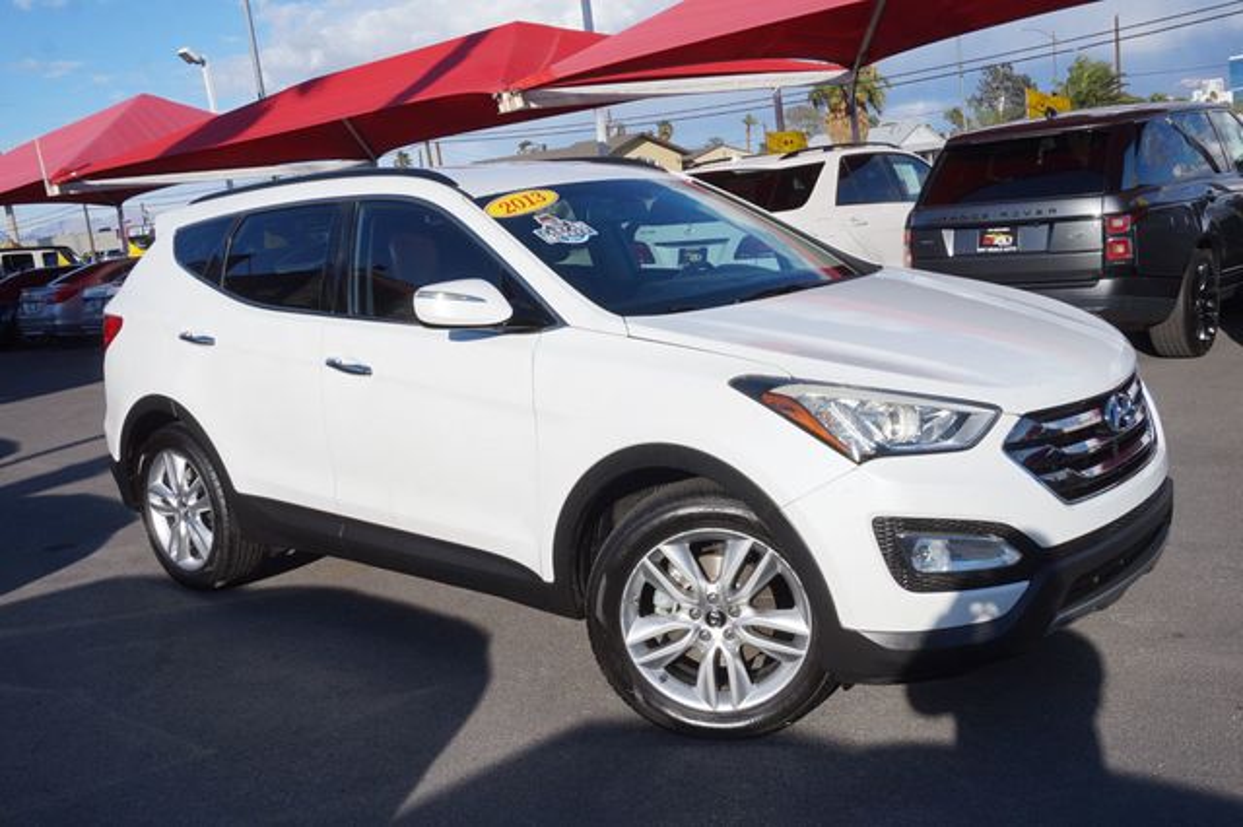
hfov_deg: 55.1
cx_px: 622
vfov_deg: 38.3
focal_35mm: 34
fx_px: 1191
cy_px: 414
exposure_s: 1/125
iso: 100
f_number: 13
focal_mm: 23
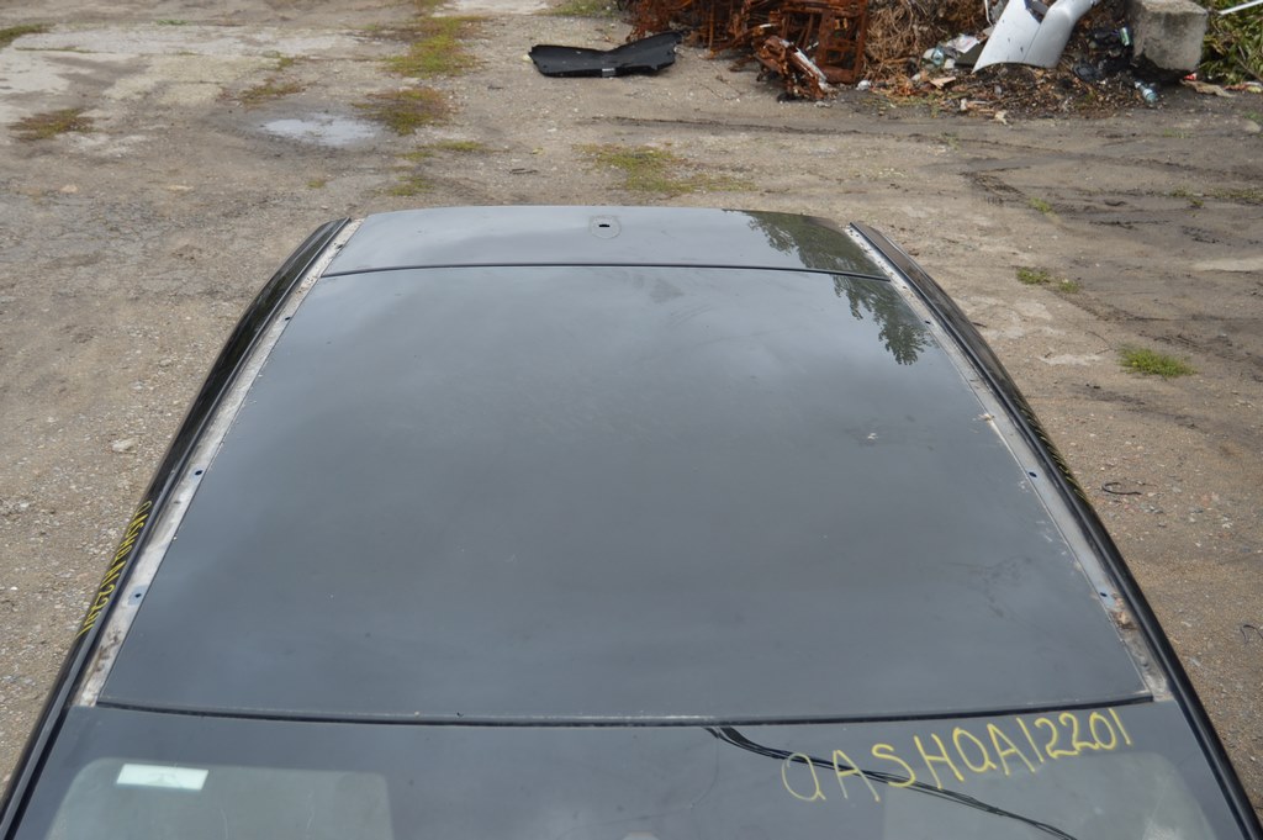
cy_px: 420
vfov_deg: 28.9
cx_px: 632
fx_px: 1630
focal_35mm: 46
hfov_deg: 42.4
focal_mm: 31
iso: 110
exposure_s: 1/125
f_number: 5.6
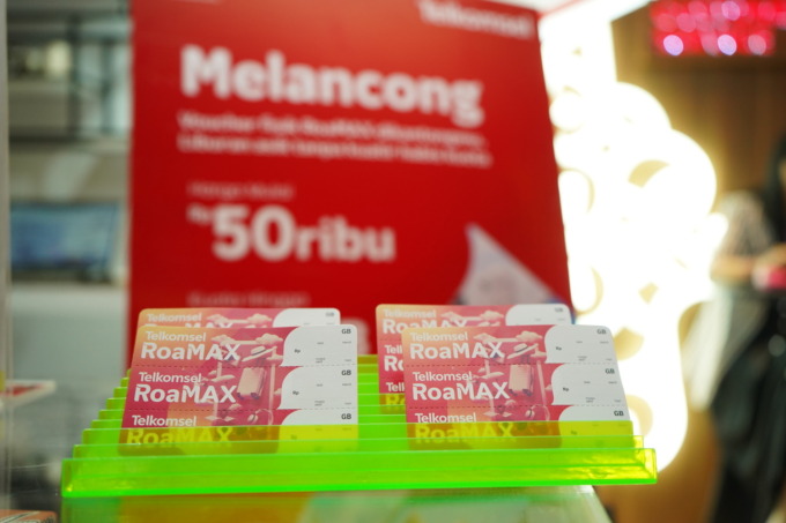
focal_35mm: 35
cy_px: 262
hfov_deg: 54.4
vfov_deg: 37.8
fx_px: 764
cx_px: 393
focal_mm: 35
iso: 2000
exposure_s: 1/160
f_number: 4
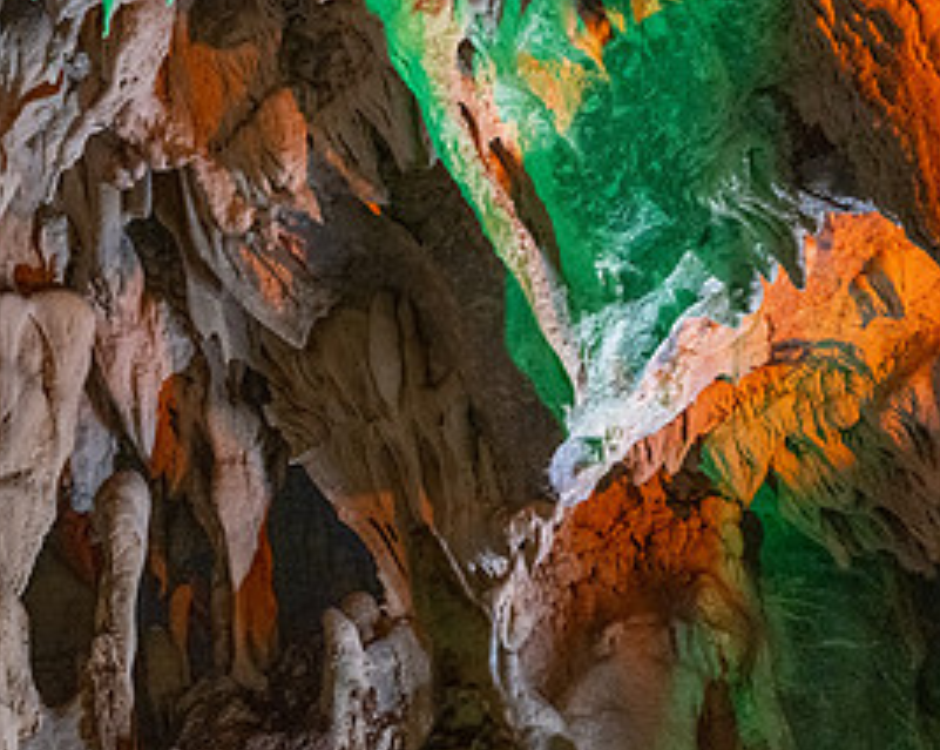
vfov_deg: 30.7
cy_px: 456
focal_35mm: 49
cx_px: 130
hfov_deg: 36.2
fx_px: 1362
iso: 9000
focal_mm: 24
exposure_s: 1/80
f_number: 2.8
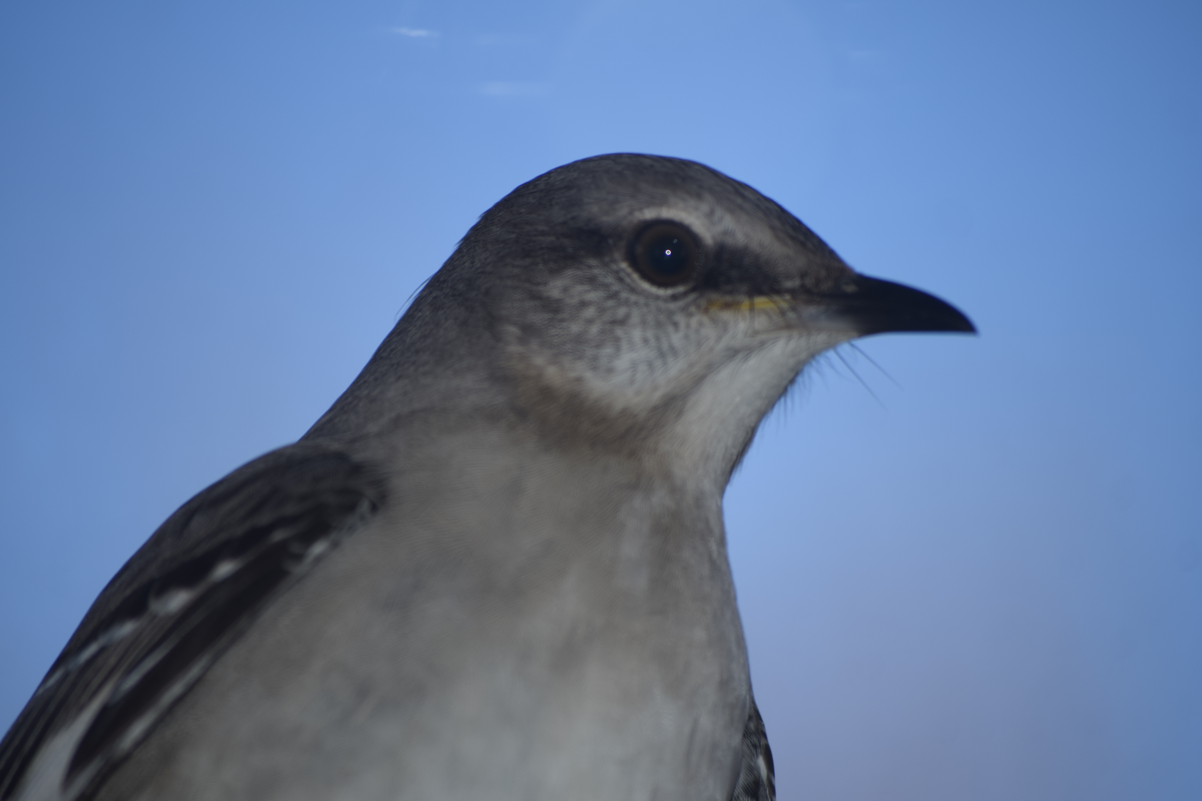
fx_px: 10016
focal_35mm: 300
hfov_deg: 6.9
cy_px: 400
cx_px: 601
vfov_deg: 4.6
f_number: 5.6
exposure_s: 1/125
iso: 100
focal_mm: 200
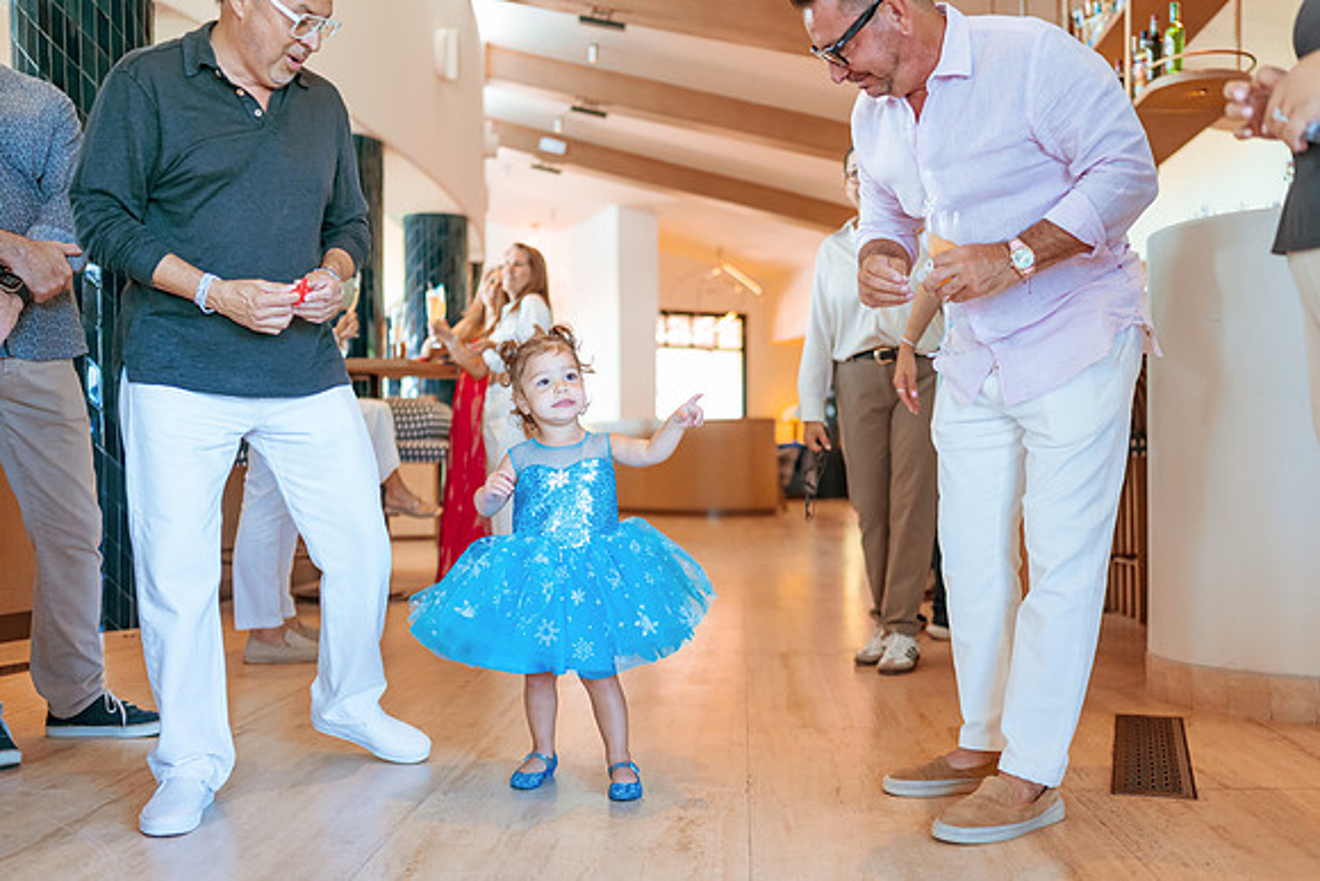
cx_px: 710
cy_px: 474
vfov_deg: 35.4
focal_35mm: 38
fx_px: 1381
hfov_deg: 51.0
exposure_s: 1/400
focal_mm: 35
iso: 1600
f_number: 1.8
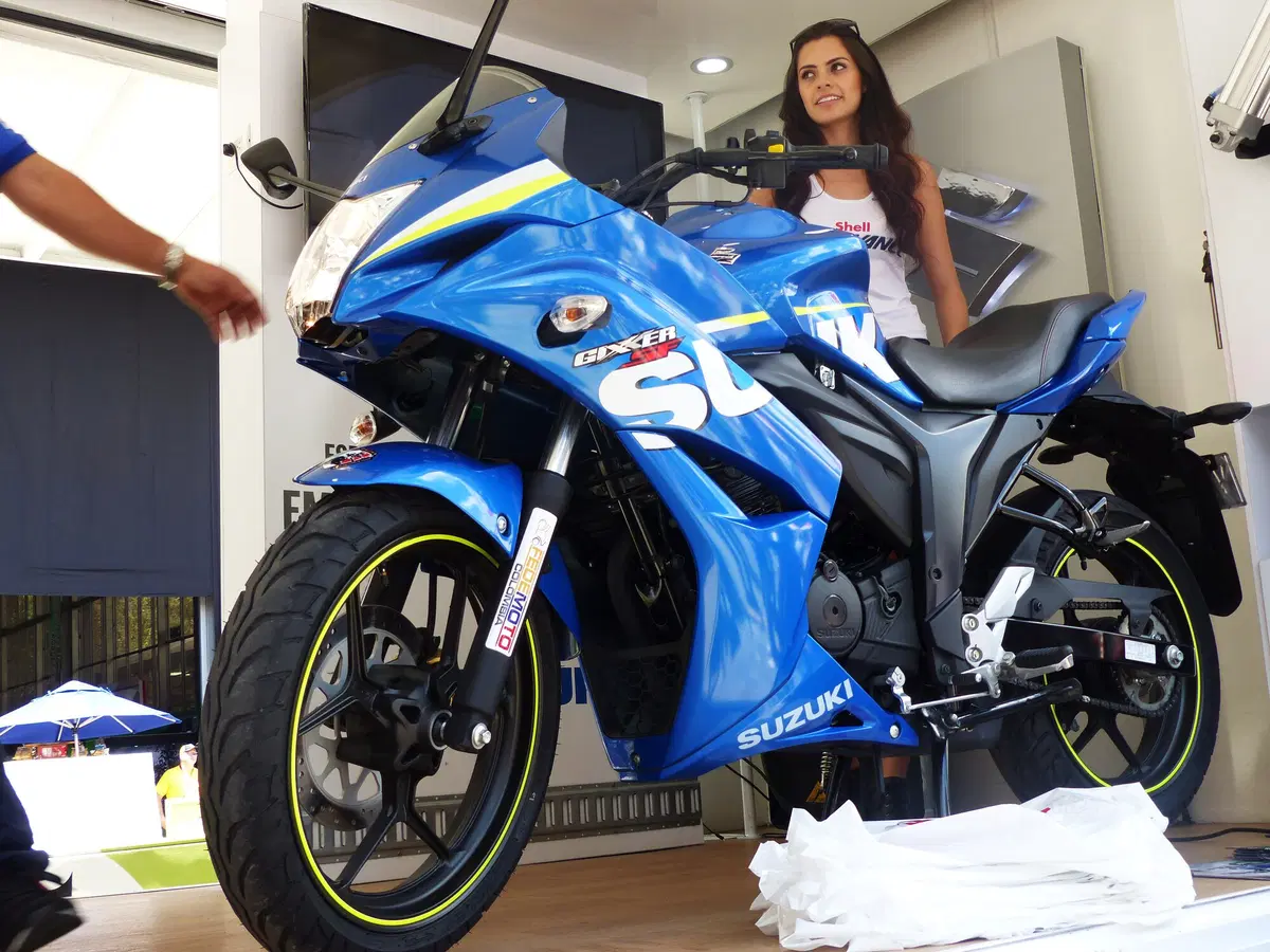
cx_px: 635
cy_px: 476
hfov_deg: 46.8
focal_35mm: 40
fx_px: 1468
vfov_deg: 36.0
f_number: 3.2
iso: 100
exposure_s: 1/125
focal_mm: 7.1
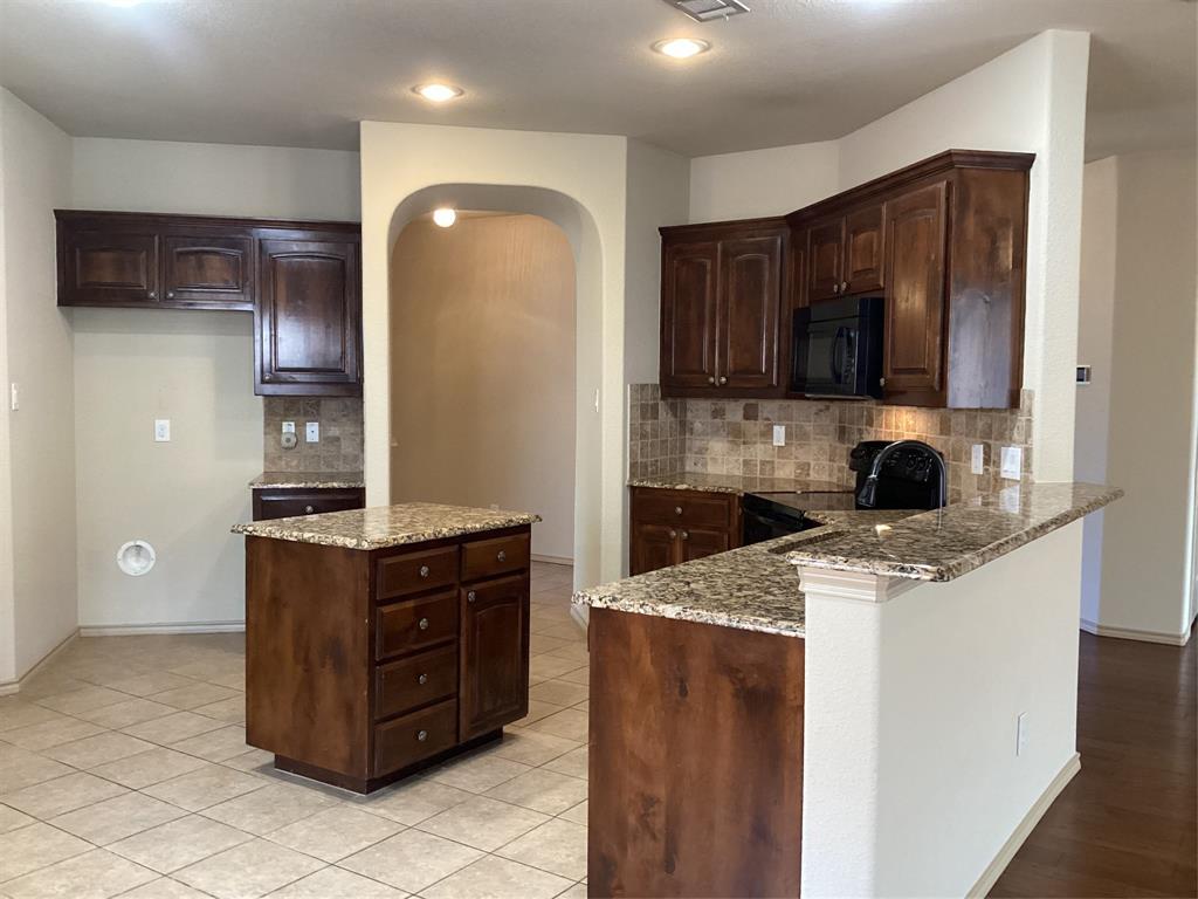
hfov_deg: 58.4
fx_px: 1073
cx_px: 599
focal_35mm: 31
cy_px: 450
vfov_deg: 45.4
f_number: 2.4
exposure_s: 1/60
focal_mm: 3.3
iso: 400
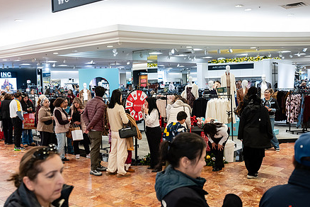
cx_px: 134
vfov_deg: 35.1
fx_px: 327
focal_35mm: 38
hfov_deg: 50.5
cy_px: 105
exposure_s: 1/125
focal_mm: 28.5
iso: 1000
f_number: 3.2
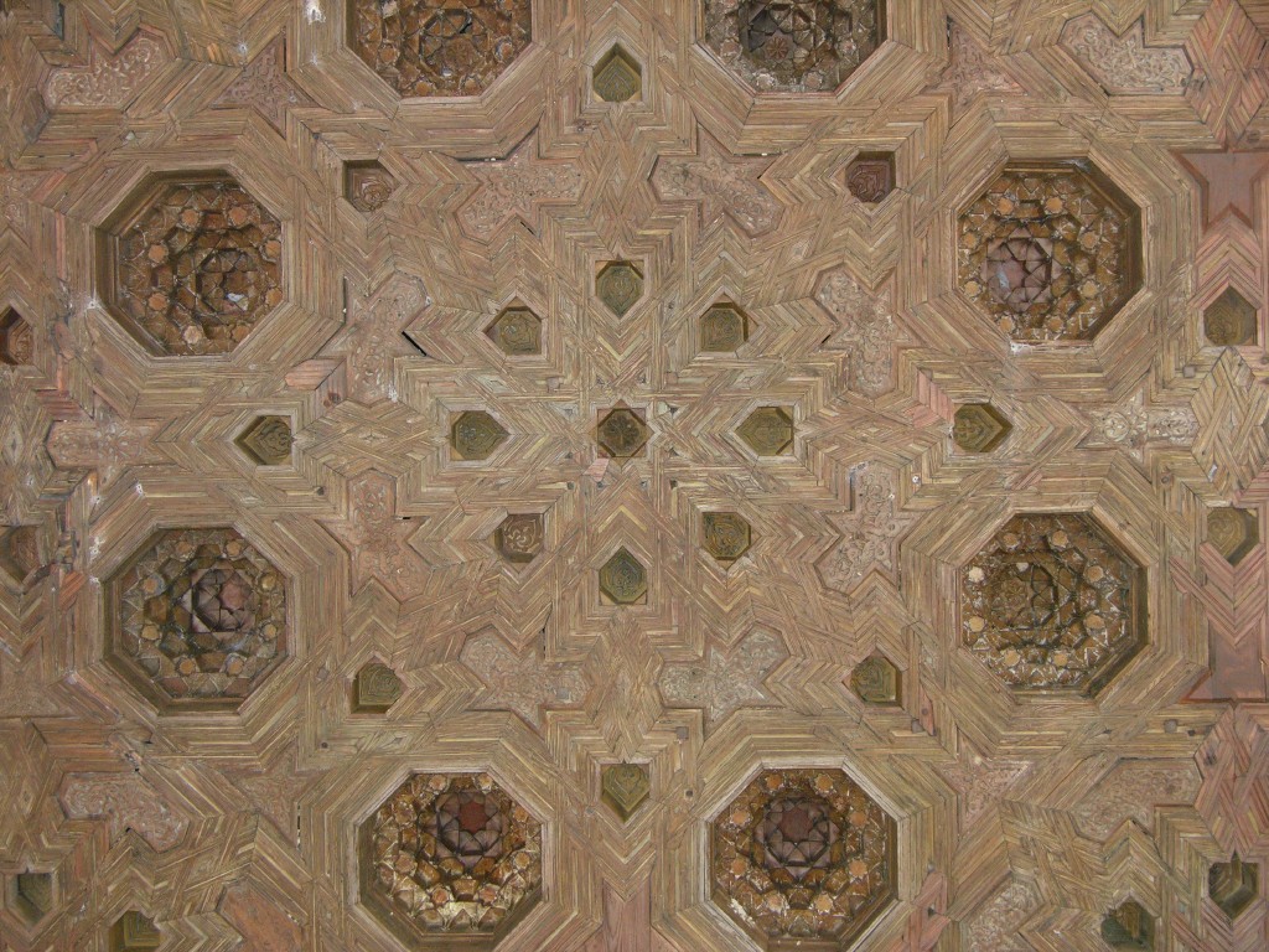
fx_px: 2126
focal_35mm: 58
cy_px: 476
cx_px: 634
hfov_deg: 33.2
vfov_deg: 25.2
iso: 200
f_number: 3.1
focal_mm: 14.7
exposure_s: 1/60.1
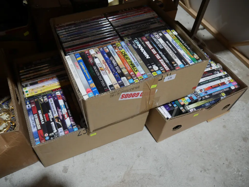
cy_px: 94
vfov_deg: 49.8
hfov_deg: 63.4
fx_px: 202
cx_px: 124
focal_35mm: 28
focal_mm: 14
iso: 200
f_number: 3.5
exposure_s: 1/60
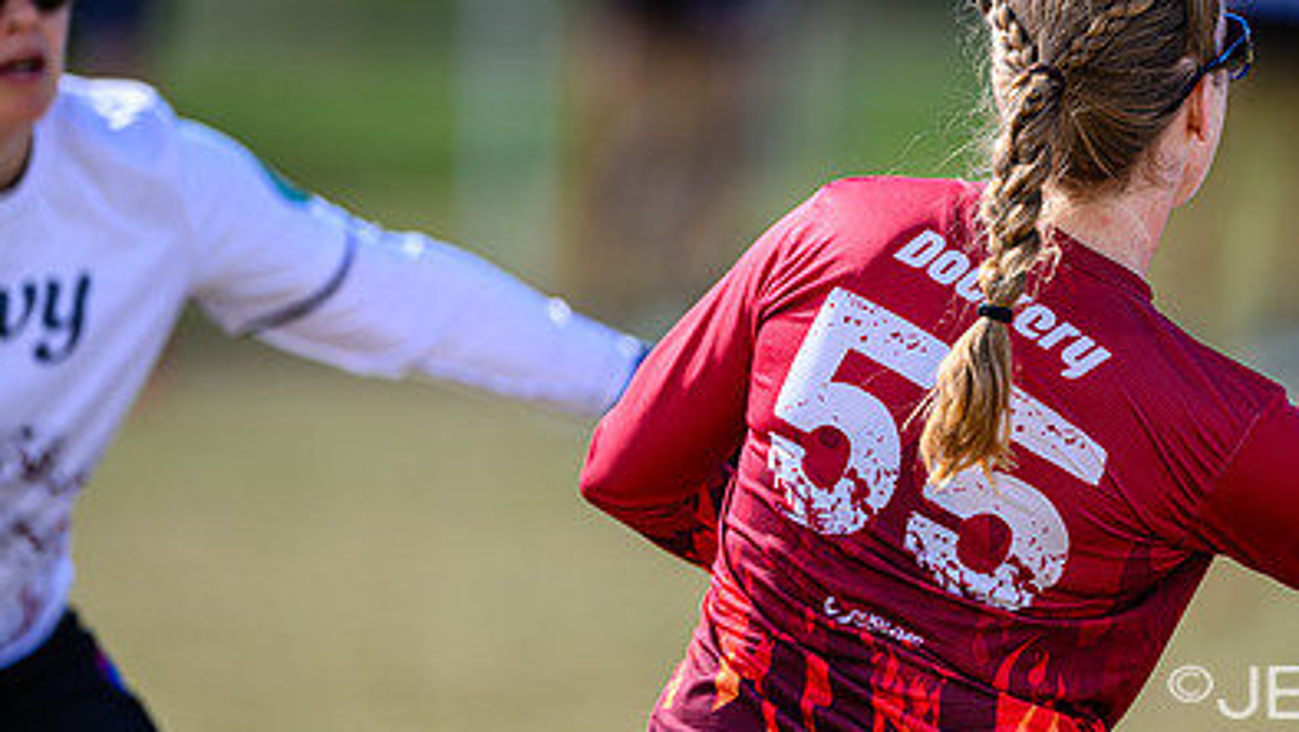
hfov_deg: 3.5
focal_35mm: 617
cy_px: 190
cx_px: 950
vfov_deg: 2.0
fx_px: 21261
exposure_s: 1/800
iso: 100
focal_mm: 400
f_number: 3.2
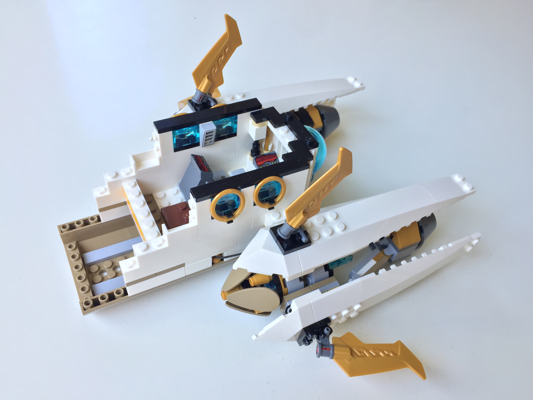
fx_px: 447
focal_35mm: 29
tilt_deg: -47.4
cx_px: 266
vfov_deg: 48.2
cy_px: 200
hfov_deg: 61.7
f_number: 2.2
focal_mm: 4.15
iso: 50
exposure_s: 1/100
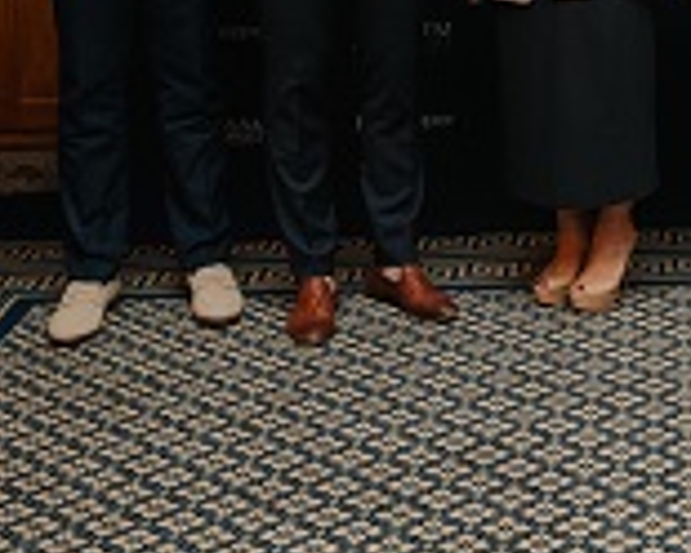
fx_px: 1996
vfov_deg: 15.0
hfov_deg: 19.0
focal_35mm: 98
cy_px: -176
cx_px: 709
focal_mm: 32.2
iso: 1600
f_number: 4
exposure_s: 1/250
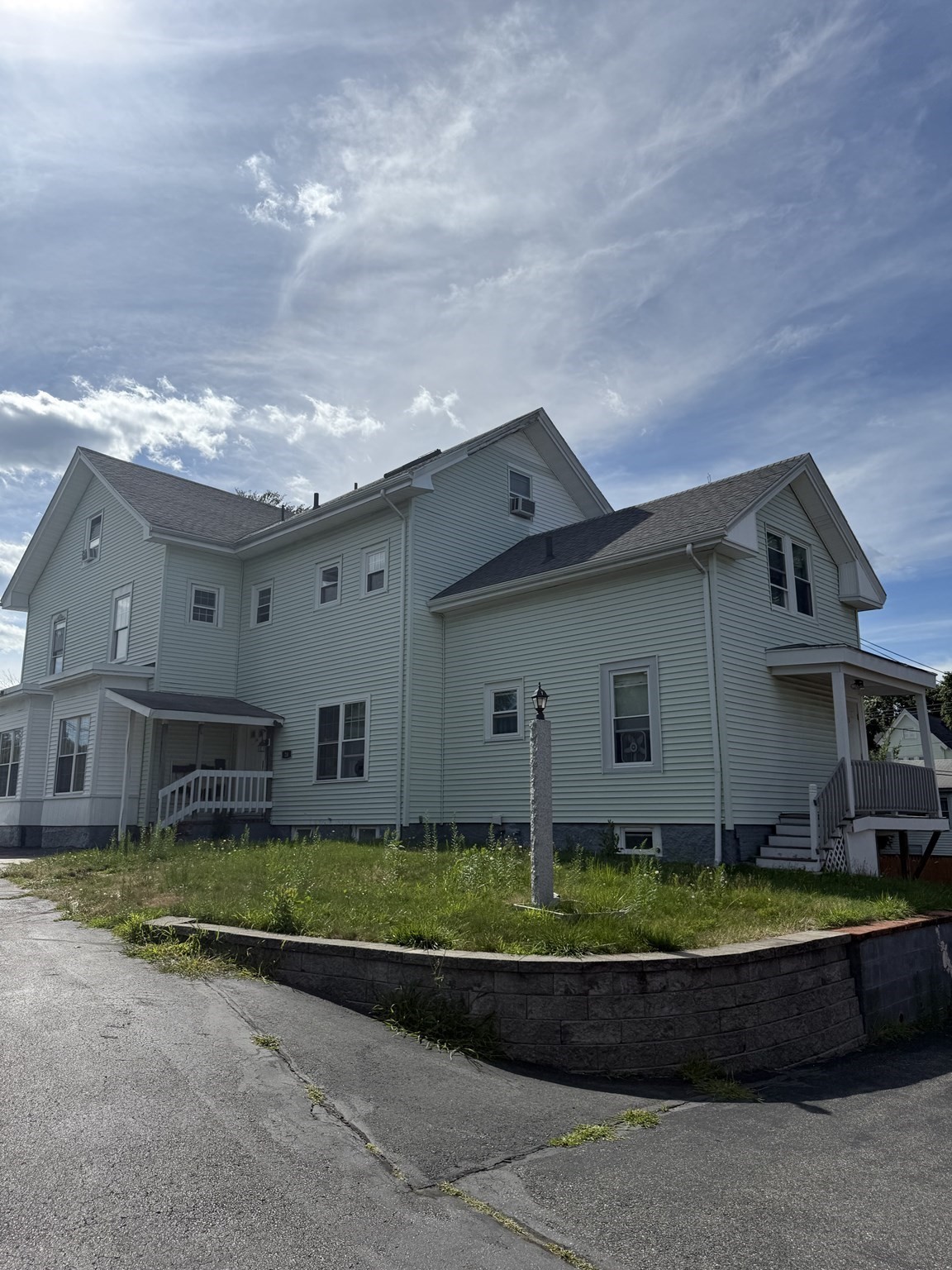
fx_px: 880
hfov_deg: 56.8
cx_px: 476
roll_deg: -0.5
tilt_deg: +12.0
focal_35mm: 24
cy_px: 635
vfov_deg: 71.6
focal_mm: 6.76
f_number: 1.78
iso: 80
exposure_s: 1/14286
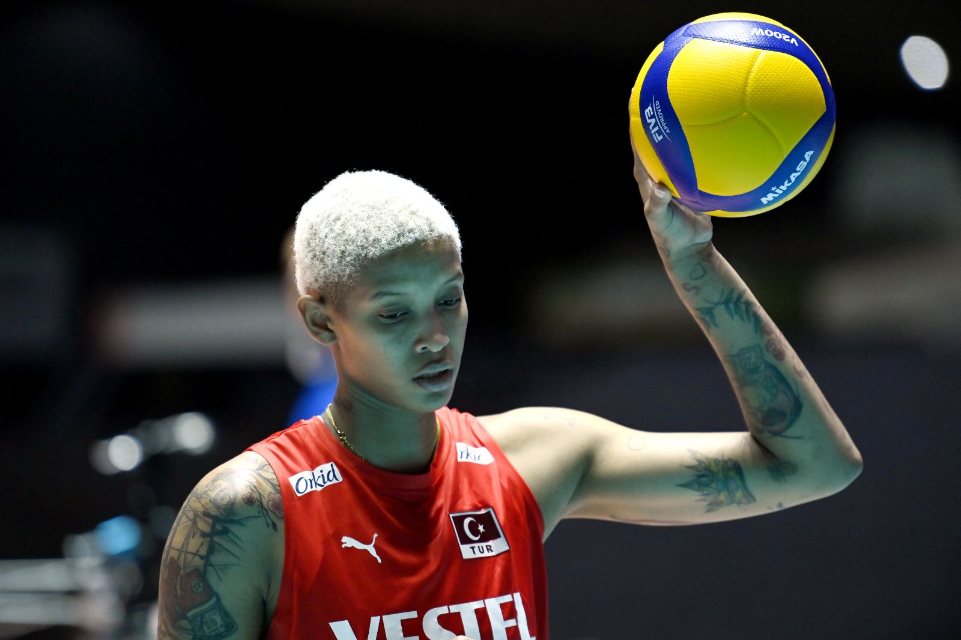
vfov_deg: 4.9
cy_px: 320
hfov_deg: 7.4
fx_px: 7472
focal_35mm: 280
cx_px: 480
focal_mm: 280
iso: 5000
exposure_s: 1/1250
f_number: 4
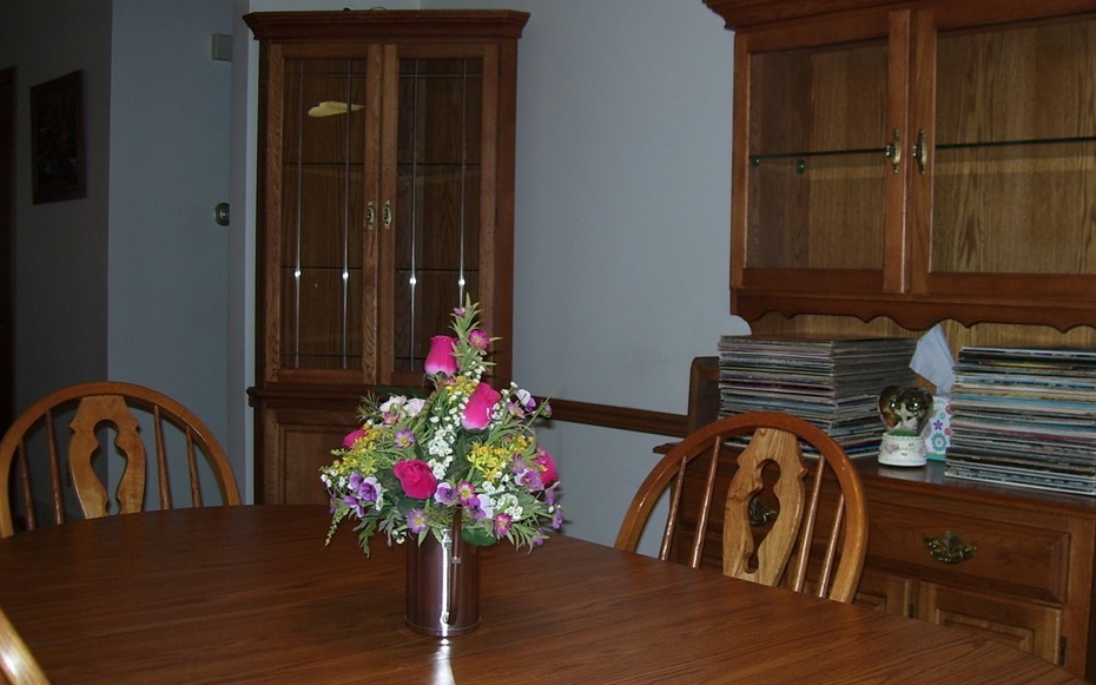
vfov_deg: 30.5
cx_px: 589
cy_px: 357
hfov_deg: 47.2
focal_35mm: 42
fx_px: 1254
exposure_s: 1/60
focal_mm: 6
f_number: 2.7
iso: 80
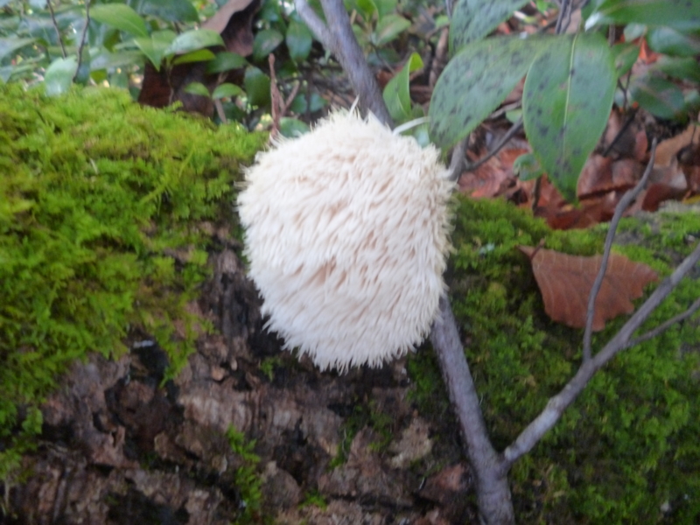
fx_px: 566
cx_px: 350
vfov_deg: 49.7
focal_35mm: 28
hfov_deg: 63.4
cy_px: 262
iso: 400
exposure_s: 1/50
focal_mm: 5
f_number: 3.1
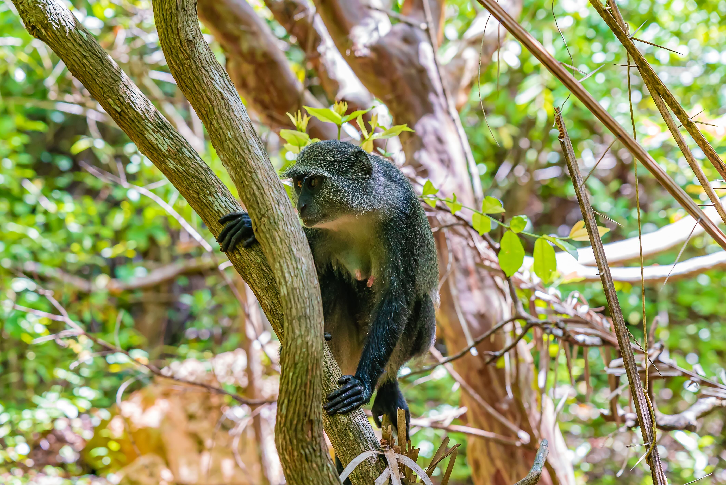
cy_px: 242
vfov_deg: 13.1
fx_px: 2119
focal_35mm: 105
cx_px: 363
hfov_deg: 19.4
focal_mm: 105
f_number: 6.3
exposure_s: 1/200
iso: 2000
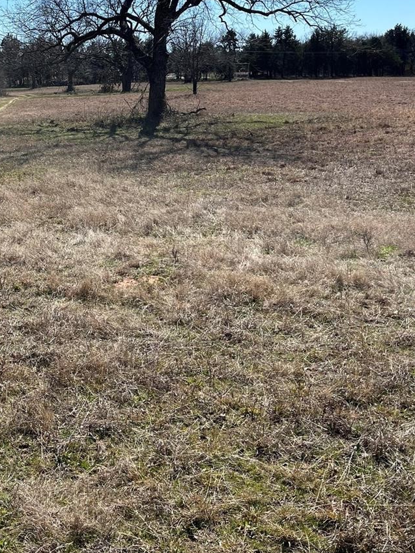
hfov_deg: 29.9
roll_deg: +1.6
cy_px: 122
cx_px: 65
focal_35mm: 47
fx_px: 752
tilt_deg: -4.6
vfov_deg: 39.1
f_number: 1.6
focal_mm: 5.1
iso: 50
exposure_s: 1/4310
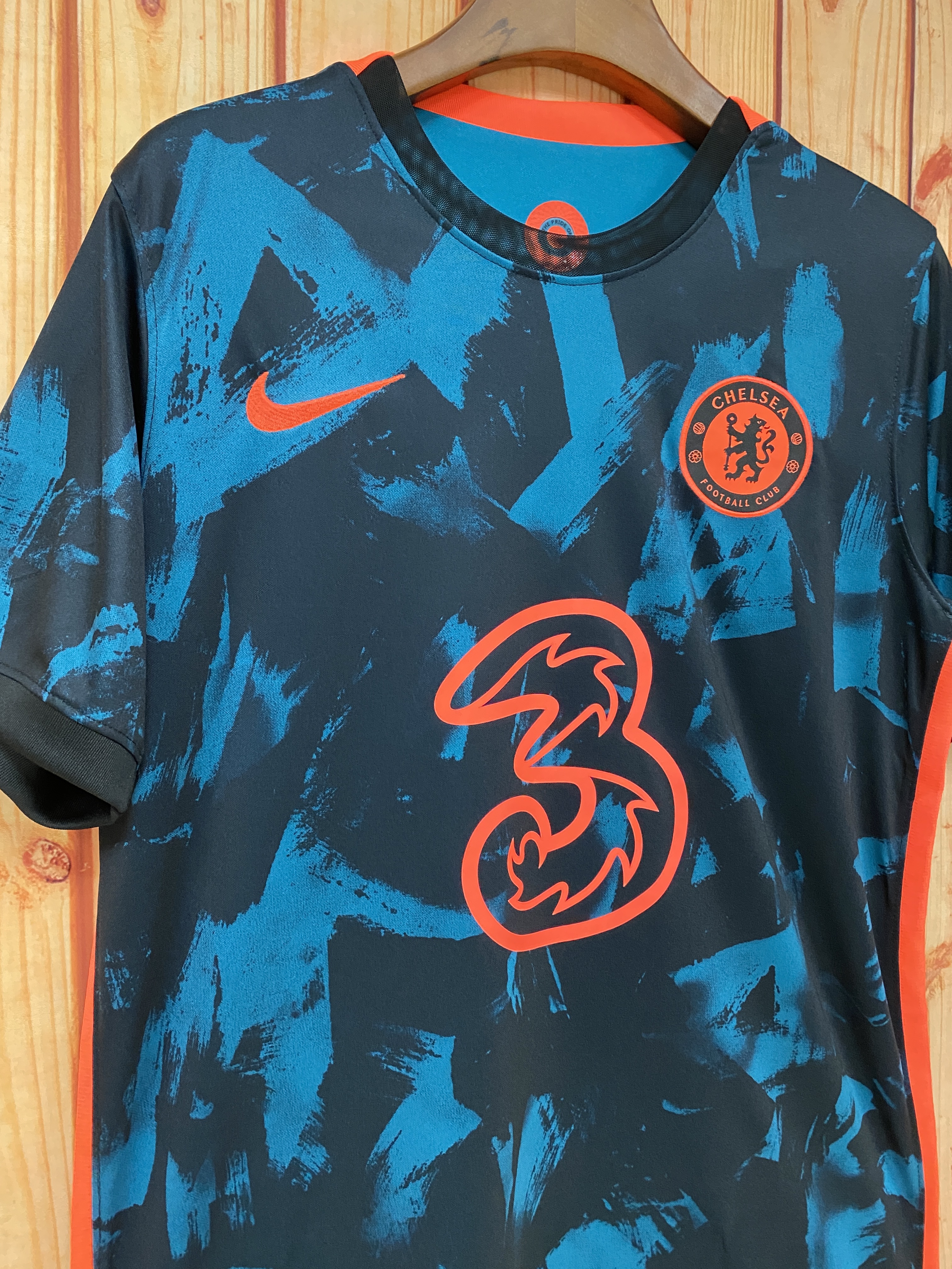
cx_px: 476
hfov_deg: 53.1
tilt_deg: -2.6
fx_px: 953
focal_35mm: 26
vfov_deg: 67.3
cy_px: 634
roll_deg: -0.6
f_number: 1.8
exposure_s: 1/33
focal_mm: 4.25
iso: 500
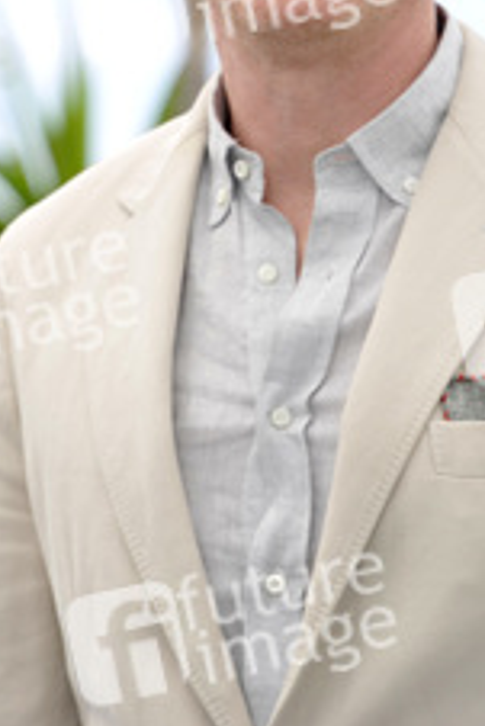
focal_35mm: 530
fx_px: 10693
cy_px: 148
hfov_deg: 2.6
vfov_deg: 3.9
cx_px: 326
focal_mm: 300
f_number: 8
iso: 200
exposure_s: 1/250
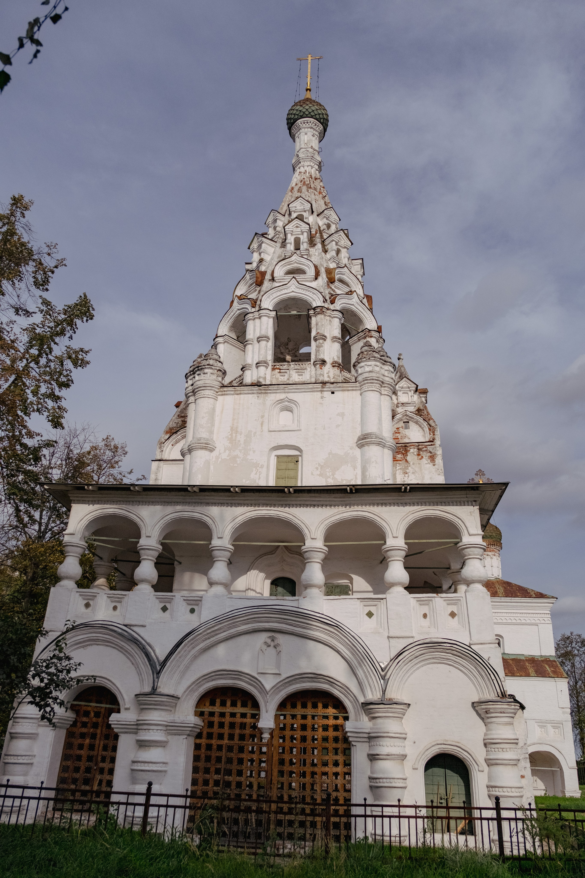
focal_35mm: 27
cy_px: 439
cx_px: 292
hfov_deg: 47.9
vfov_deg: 67.4
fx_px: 658
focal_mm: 18
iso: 640
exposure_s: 1/10500
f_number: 4
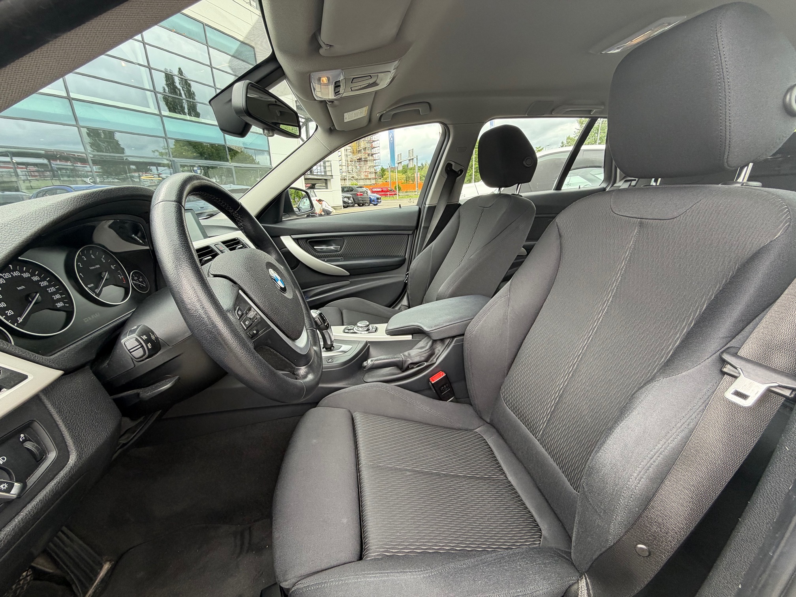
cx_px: 398
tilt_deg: -18.2
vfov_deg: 85.7
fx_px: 322
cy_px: 298
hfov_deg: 102.1
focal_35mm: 14
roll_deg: +3.2
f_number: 2.2
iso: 80
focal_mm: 2.22
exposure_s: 1/121
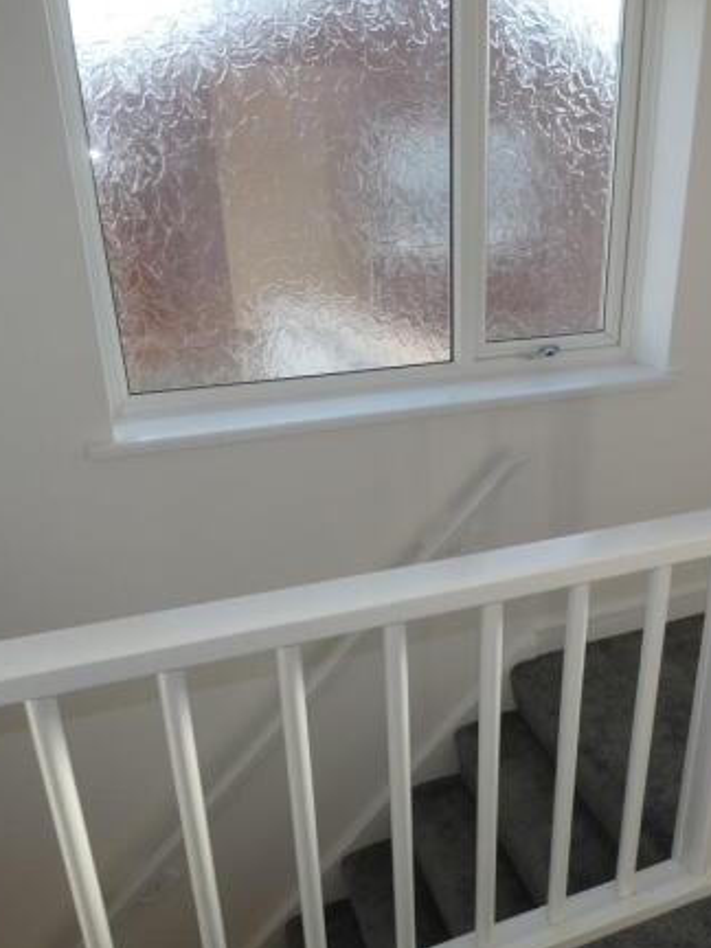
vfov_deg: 65.3
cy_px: 475
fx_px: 739
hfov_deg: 51.0
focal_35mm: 27
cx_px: 433
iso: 80
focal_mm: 3.6
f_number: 2.8
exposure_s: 1/200
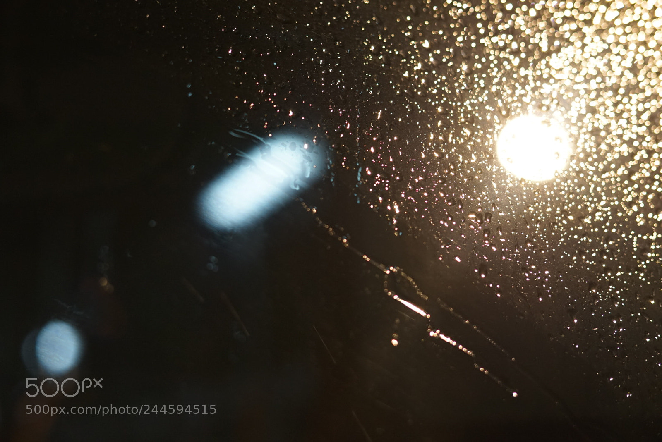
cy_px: 221
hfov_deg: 39.6
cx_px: 331
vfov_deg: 27.0
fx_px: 920
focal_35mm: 50
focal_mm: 50
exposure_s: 1/50
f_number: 2.8
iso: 1250
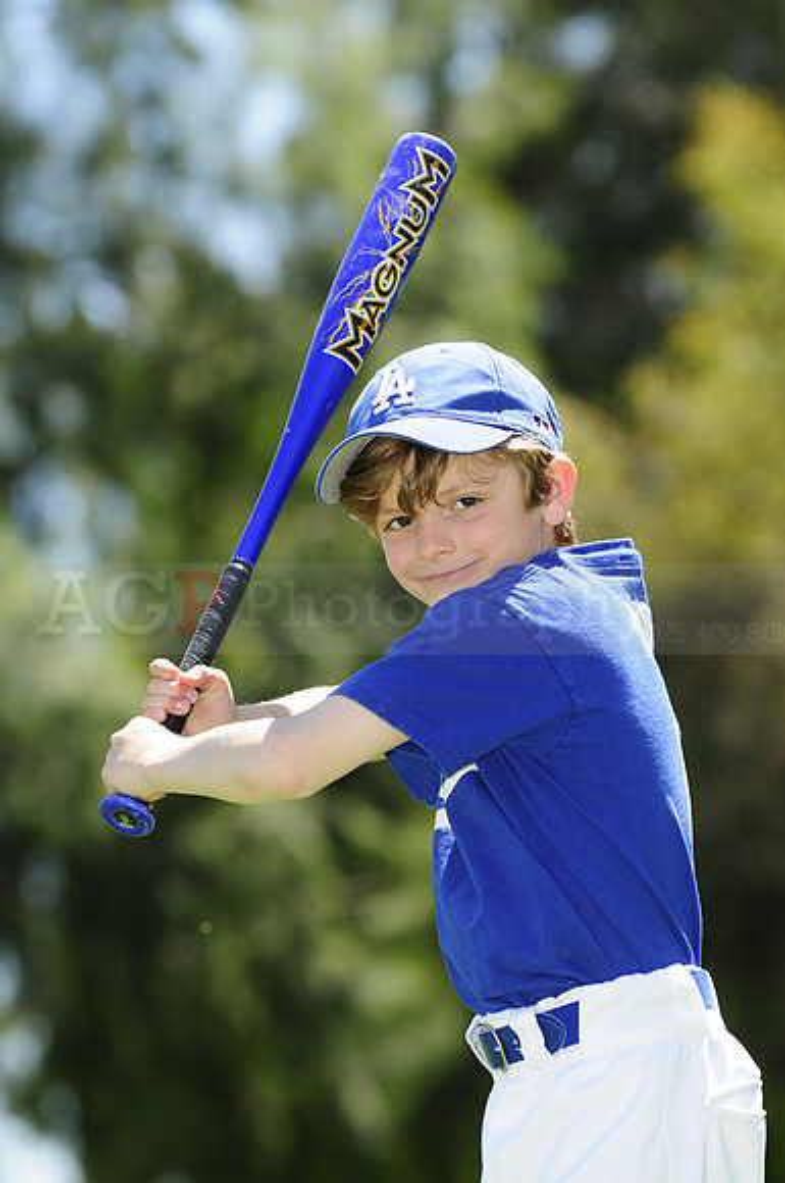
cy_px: 592
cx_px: 392
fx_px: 6643
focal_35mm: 202
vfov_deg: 10.2
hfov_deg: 6.8
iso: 200
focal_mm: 135
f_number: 4
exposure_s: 1/800
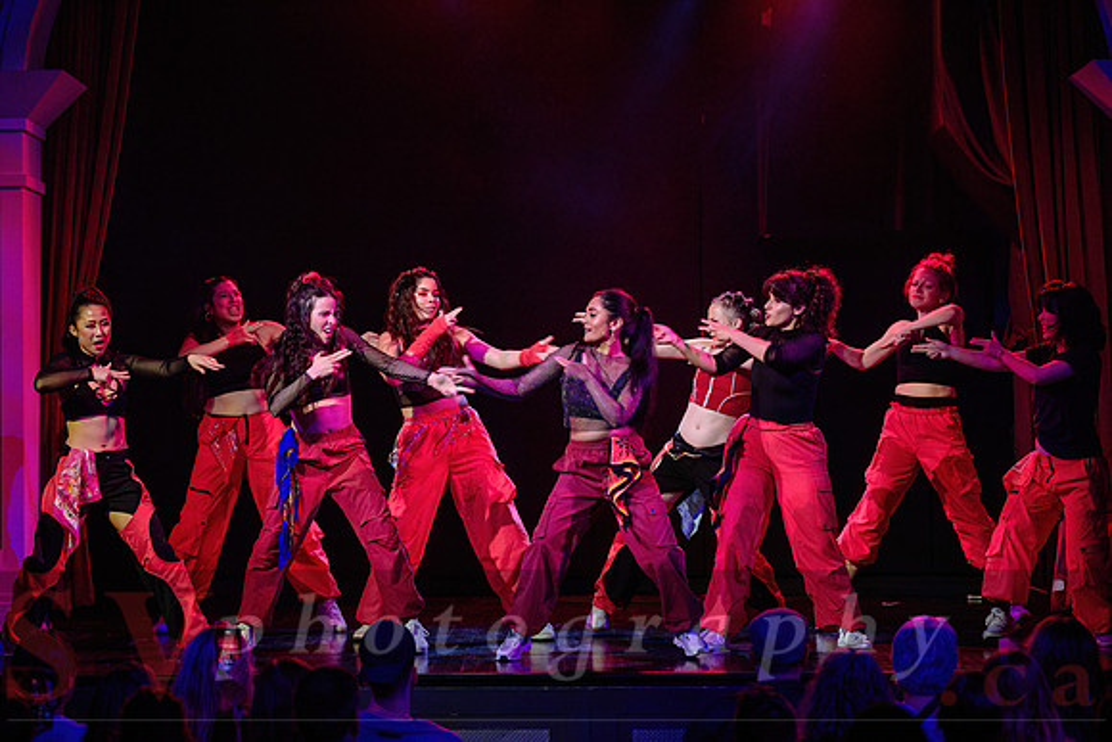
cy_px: 331
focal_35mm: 111
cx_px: 496
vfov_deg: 12.4
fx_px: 3424
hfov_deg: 18.4
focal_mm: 100
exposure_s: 1/200
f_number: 2.8
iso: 1600
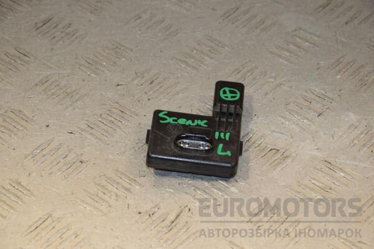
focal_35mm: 147
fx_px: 1527
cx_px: 187
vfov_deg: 9.3
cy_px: 124
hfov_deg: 14.0
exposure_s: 1/200
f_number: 9
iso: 800
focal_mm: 98
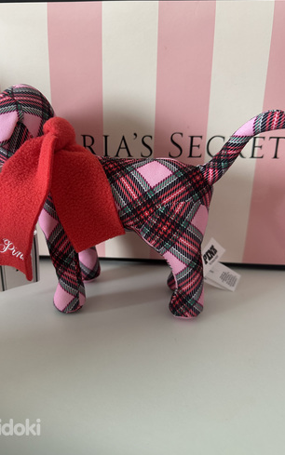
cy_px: 227
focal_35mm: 26
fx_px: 323
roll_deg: -1.3
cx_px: 122
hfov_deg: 47.5
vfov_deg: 70.4
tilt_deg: -20.3
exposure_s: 1/83
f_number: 1.78
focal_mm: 6.86
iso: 250
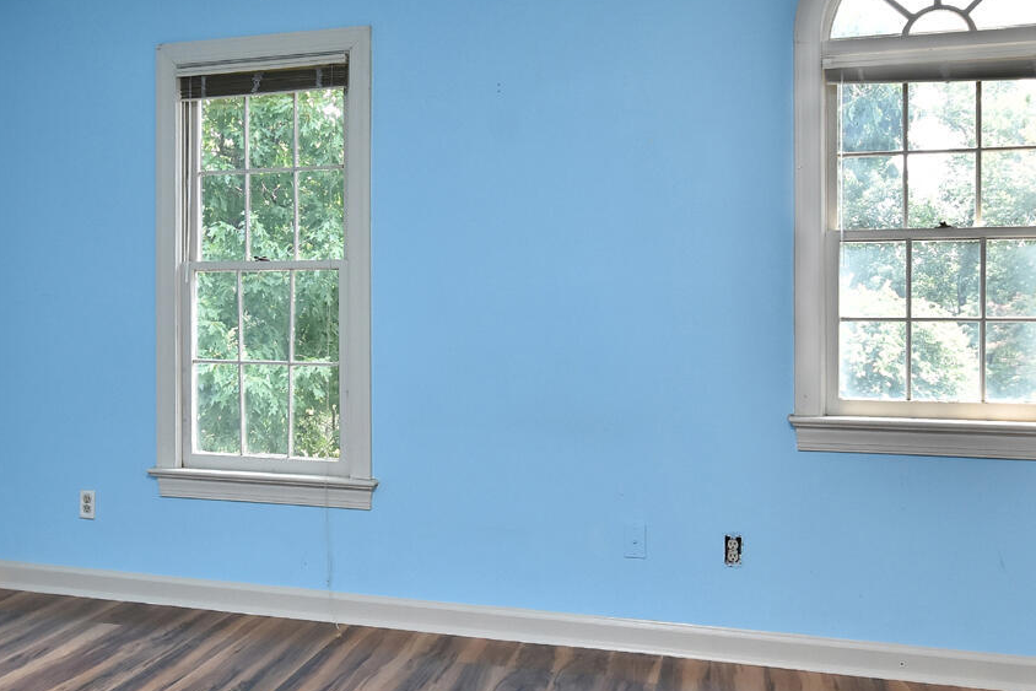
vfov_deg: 41.1
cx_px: 403
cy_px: 365
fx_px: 921
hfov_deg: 58.1
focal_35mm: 32
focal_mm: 10
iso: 400
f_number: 8
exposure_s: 1/80
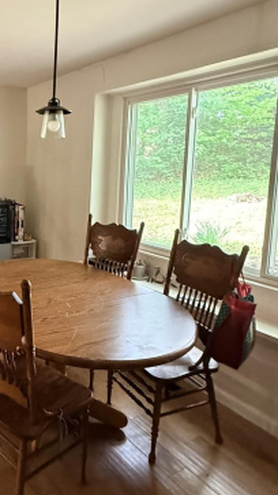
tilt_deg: -7.1
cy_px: 211
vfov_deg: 67.6
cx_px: -3
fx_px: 367
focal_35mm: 28
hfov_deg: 37.0
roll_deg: -1.9
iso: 800
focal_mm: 2.22
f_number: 2.2
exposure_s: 1/60
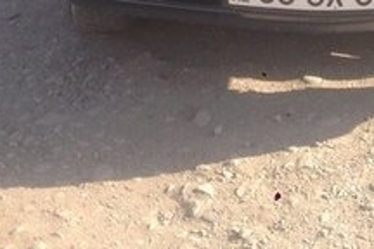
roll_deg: -3.2
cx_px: 327
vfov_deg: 12.3
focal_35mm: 105
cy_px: -153
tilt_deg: -14.2
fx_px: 1091
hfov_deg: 19.2
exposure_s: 1/570
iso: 50
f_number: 2.4
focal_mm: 4.12
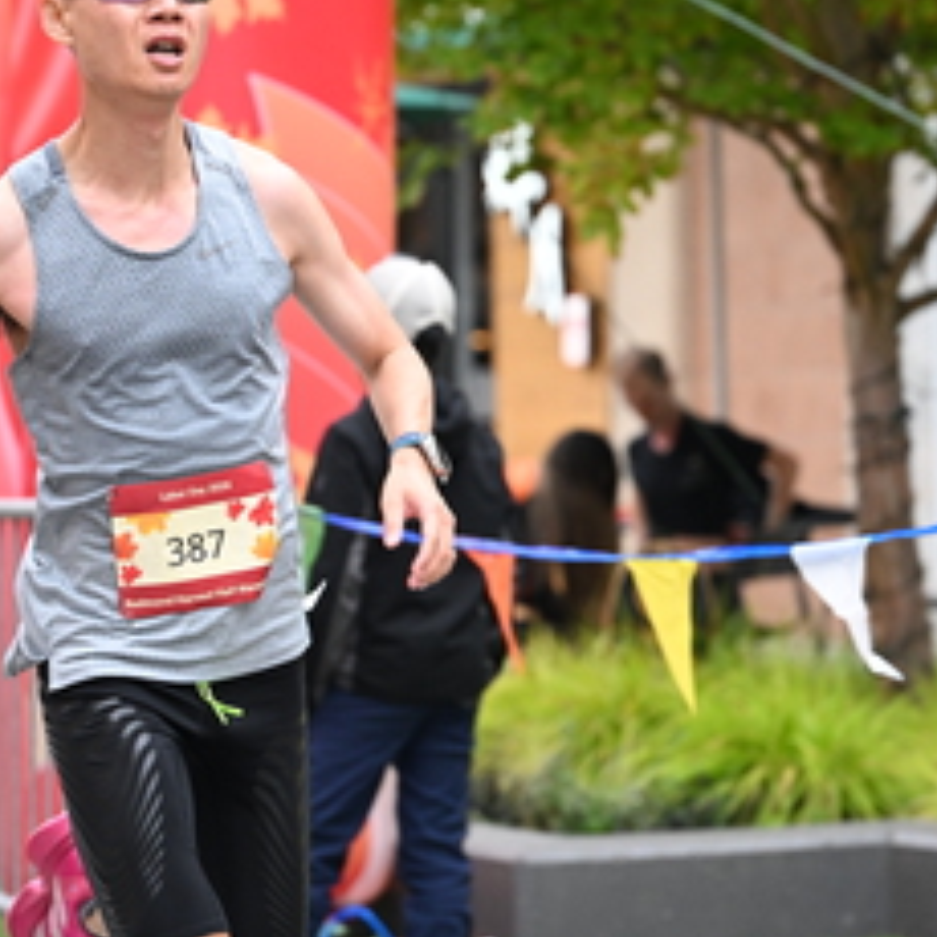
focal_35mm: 165
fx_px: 5053
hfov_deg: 10.6
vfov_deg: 10.6
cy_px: 354
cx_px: 442
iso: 1600
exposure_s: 1/800
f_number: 2.8
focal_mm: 81
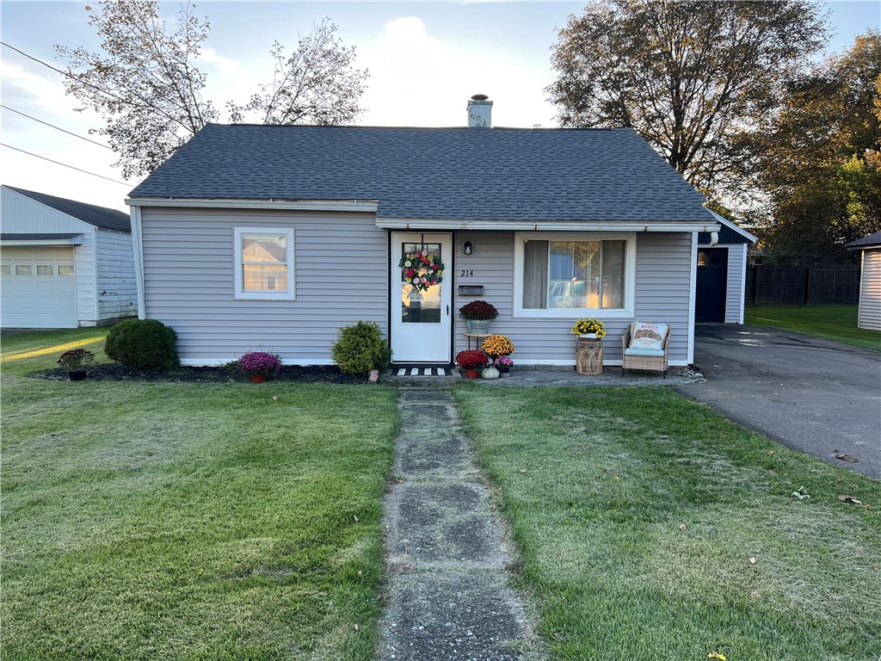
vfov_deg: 53.1
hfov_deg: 67.3
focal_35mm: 26
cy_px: 330
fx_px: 662
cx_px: 440
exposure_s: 1/355
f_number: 1.5
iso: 50
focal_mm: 5.7
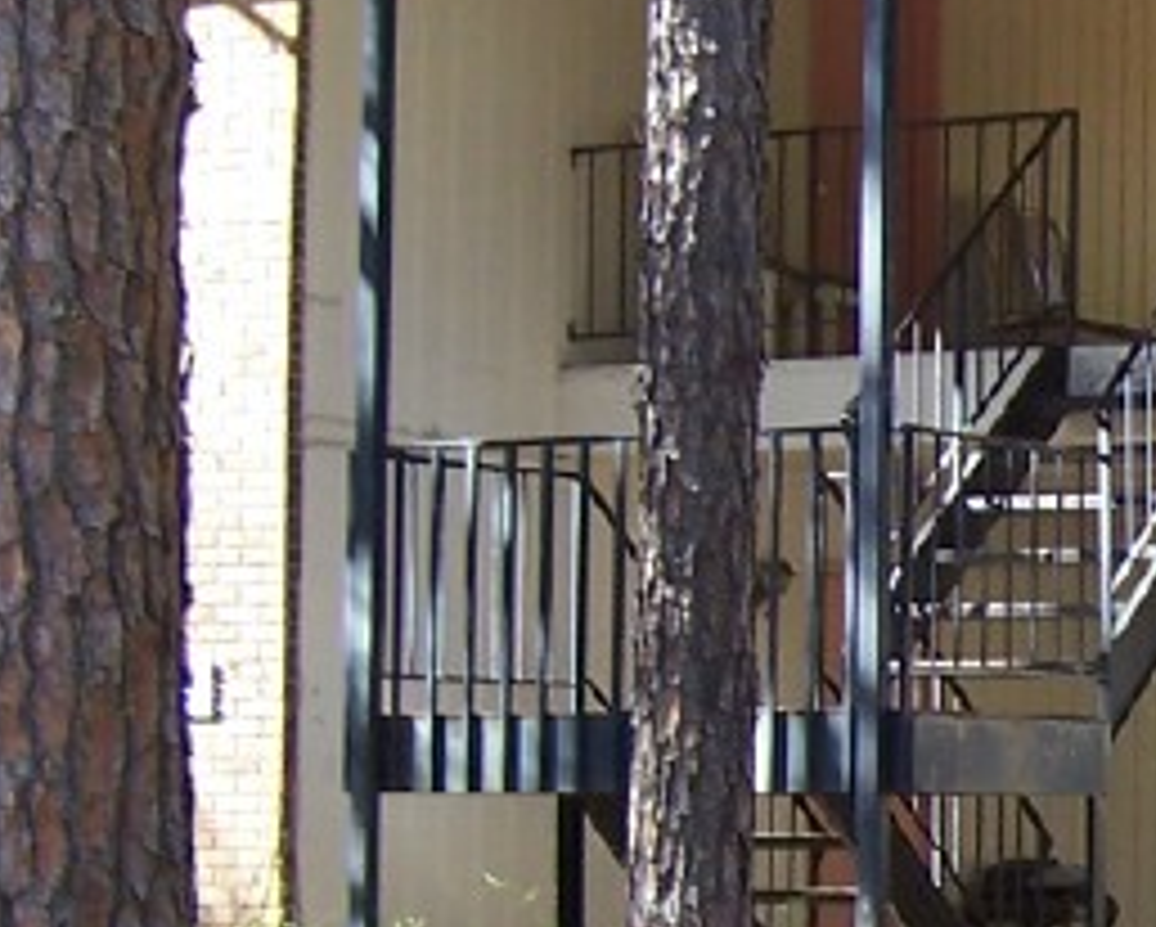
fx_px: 4520
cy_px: 864
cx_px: 1691
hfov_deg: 13.8
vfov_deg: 11.6
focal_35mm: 132
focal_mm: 5.6
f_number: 2.7
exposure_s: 1/180
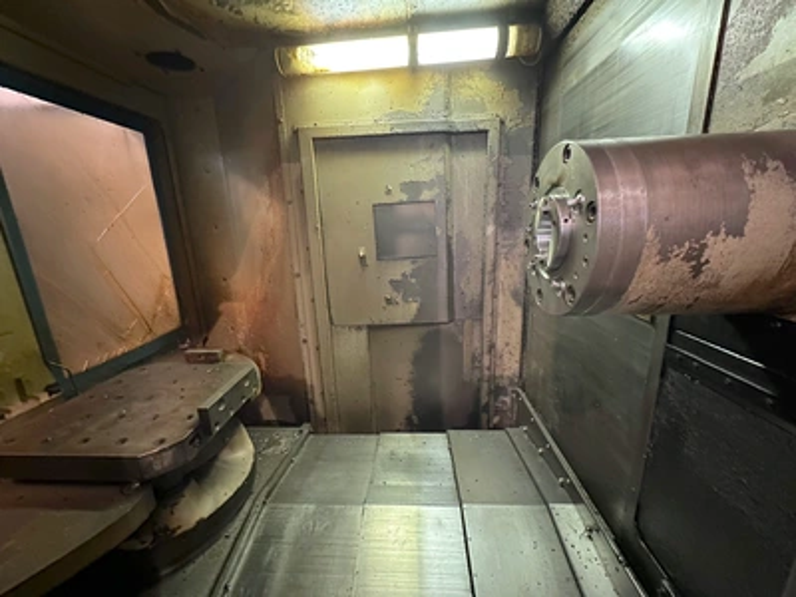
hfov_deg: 102.1
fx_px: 322
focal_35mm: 14
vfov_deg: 85.7
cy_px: 298
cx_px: 398
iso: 1250
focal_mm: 2.22
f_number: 2.2
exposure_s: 1/25
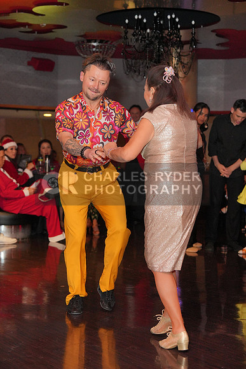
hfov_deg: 19.5
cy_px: 184
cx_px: 123
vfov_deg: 28.8
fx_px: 717
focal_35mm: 70
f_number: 4
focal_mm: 70
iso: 4000
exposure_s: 1/200
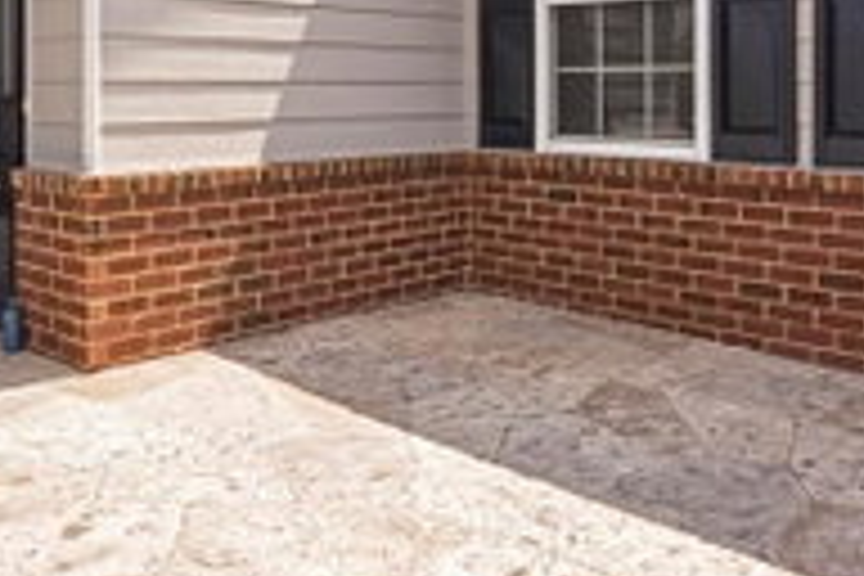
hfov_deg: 48.4
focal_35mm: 40
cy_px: 104
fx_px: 960
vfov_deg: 32.4
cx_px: 392
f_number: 8
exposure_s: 1/800
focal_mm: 16
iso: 640
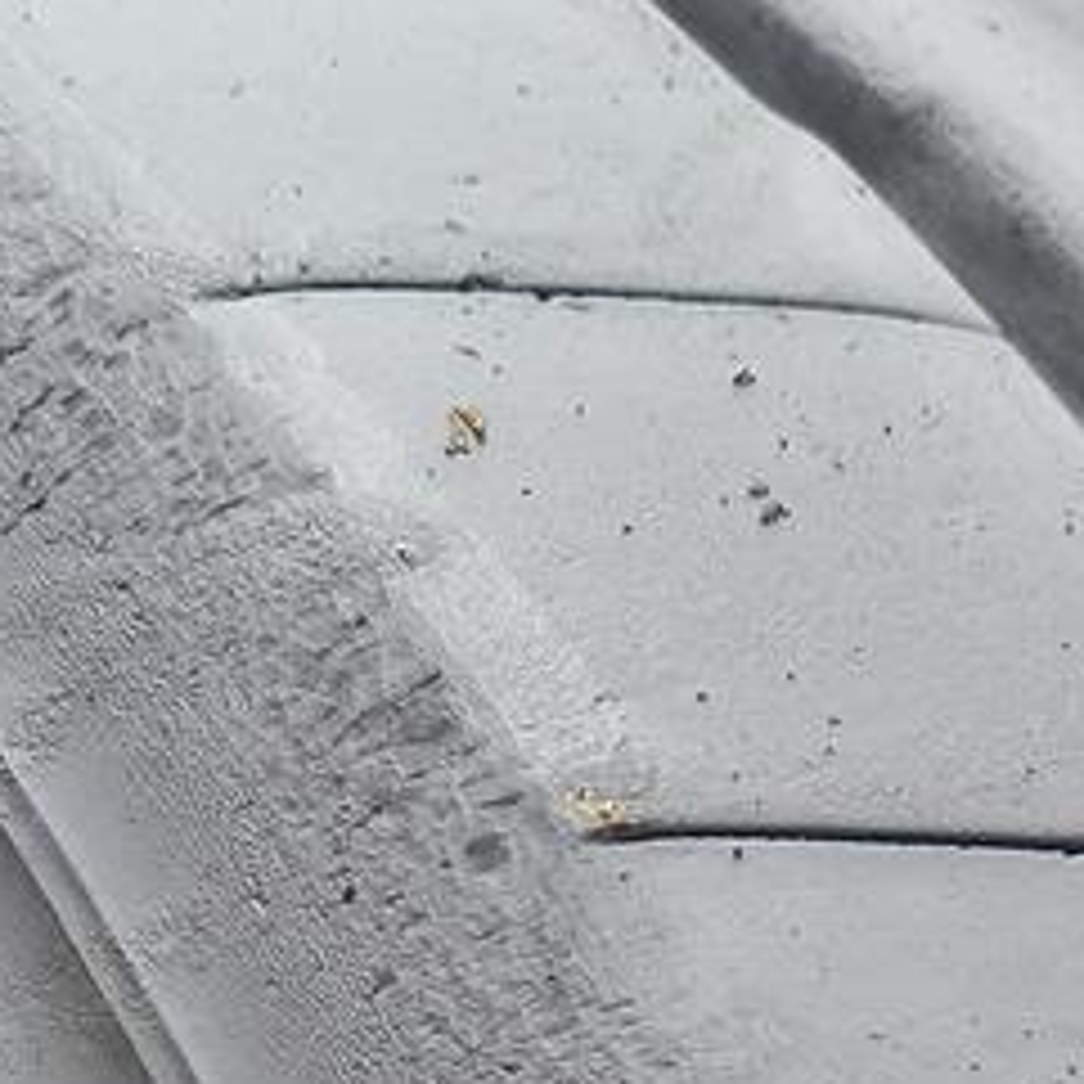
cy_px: 1723
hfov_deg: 18.3
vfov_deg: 16.5
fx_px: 3330
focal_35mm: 94
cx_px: 913
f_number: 1.8
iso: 50
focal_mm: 4.65
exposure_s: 1/157
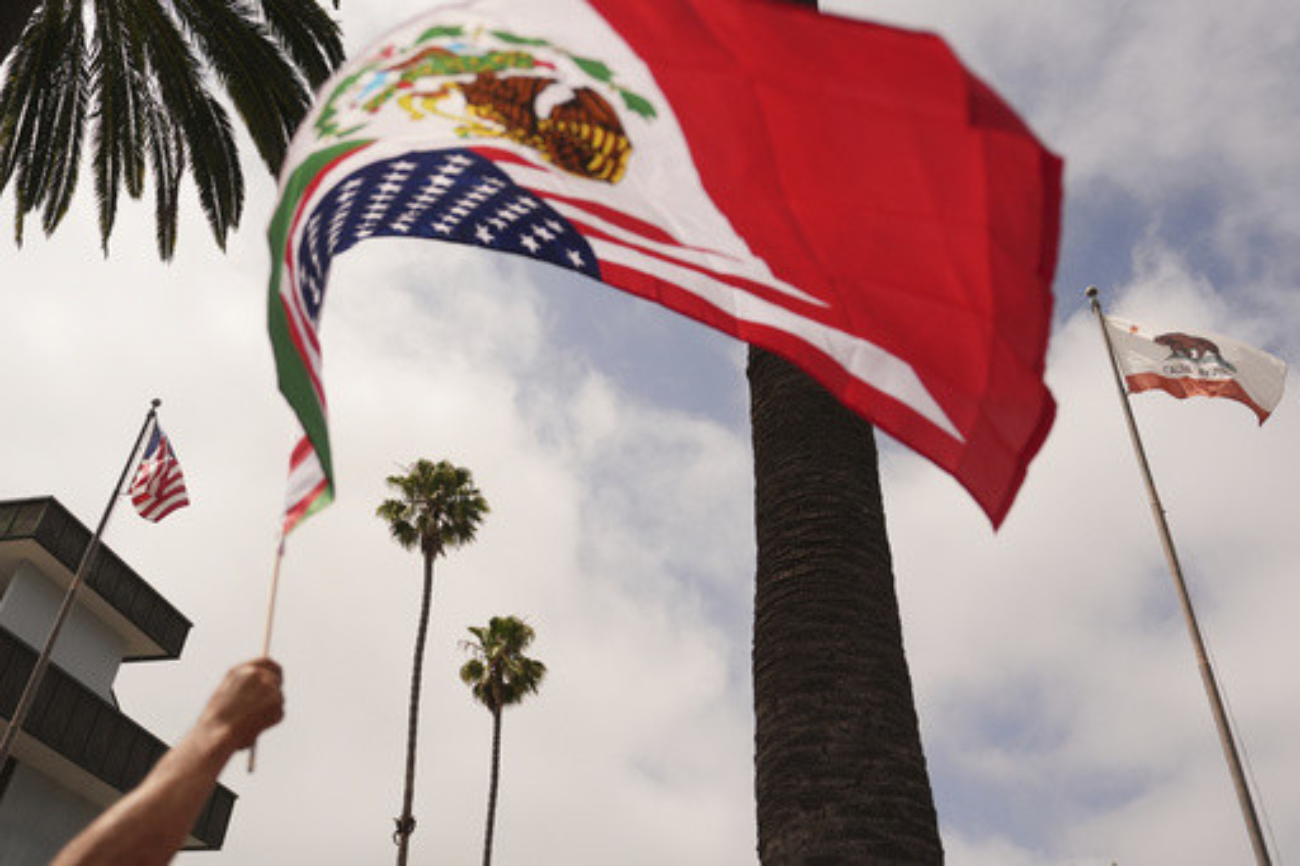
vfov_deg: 44.9
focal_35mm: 29
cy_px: 433
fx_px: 1047
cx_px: 650
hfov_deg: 63.7
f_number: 2.8
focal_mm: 29
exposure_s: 1/25600
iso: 500
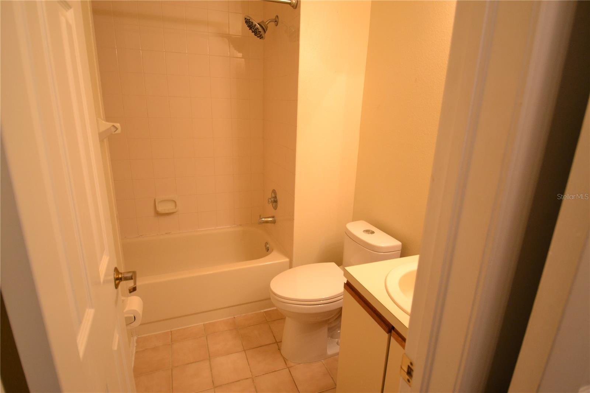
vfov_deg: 67.4
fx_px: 295
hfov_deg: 90.0
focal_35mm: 18
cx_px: 295
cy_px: 196
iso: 1000
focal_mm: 12
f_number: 3.8
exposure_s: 1/60
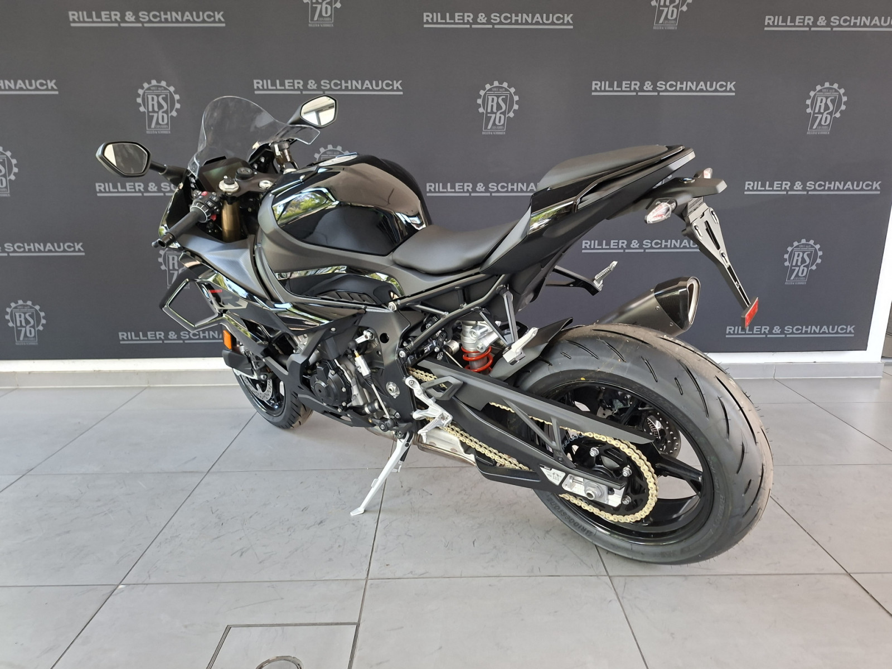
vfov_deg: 58.9
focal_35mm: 23
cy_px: 334
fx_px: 593
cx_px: 446
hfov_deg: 73.9
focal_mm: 5.54
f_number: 1.8
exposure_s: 1/100
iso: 320
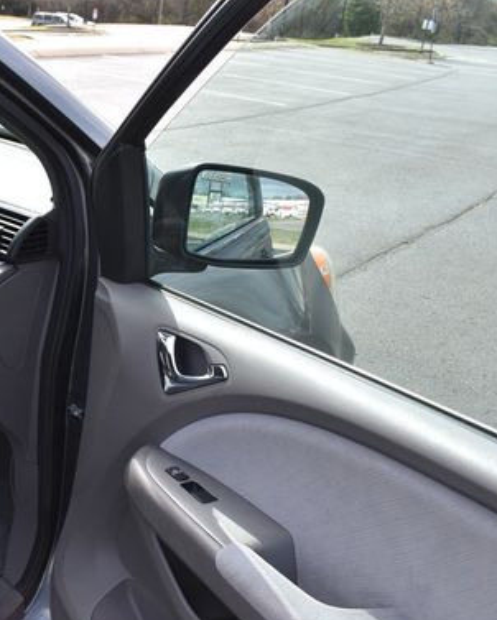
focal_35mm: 43
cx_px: 13
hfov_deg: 32.4
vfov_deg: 42.9
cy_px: 310
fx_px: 790
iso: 200
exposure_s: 1/250
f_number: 7.1
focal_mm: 18
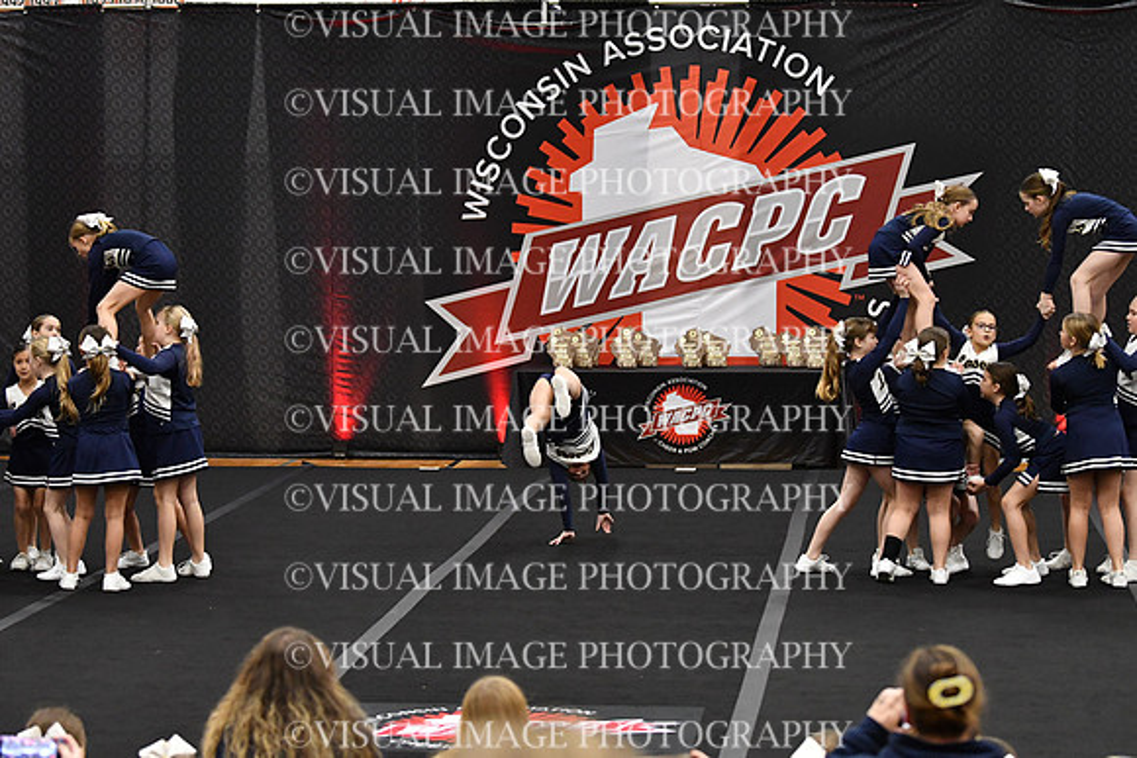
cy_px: 379
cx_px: 568
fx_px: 3317
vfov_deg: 13.0
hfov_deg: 19.5
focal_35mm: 105
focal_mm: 70
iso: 4000
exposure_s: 1/800
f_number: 2.8
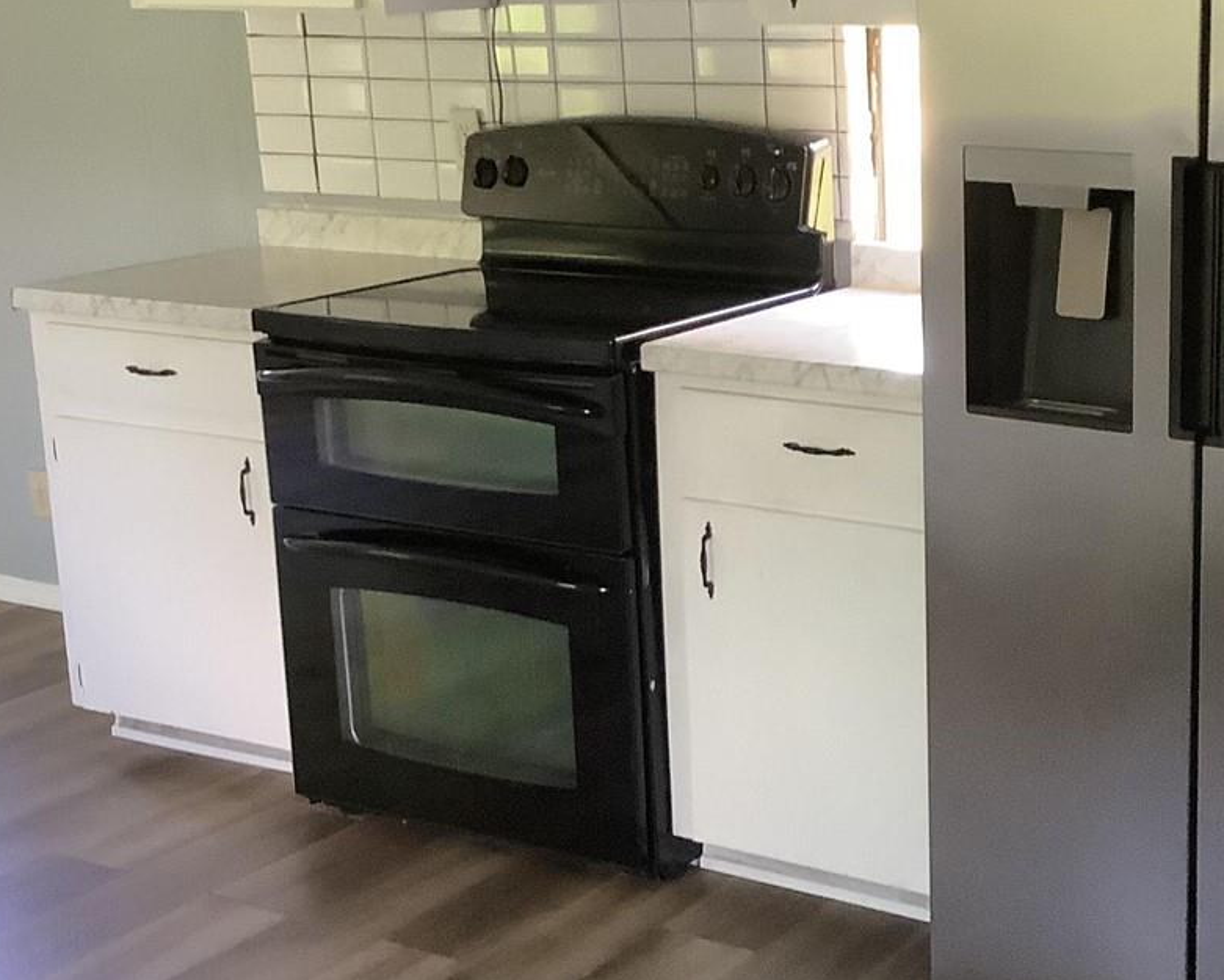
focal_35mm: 62
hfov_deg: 30.1
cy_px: 485
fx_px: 2246
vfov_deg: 24.6
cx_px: 885
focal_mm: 3.3
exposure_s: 1/60
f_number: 2.4
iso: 320
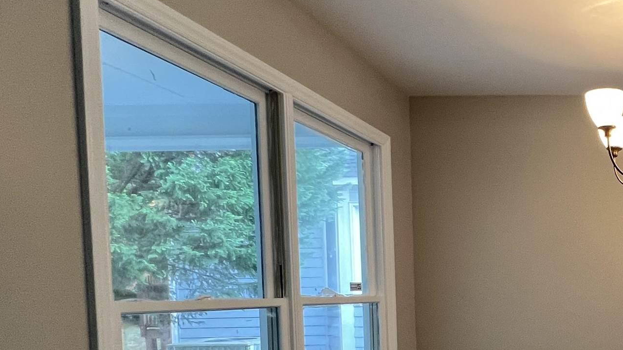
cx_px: 659
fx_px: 562
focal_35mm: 34
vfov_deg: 32.7
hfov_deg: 45.9
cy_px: 324
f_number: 1.8
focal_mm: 1.57
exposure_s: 1/60
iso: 200
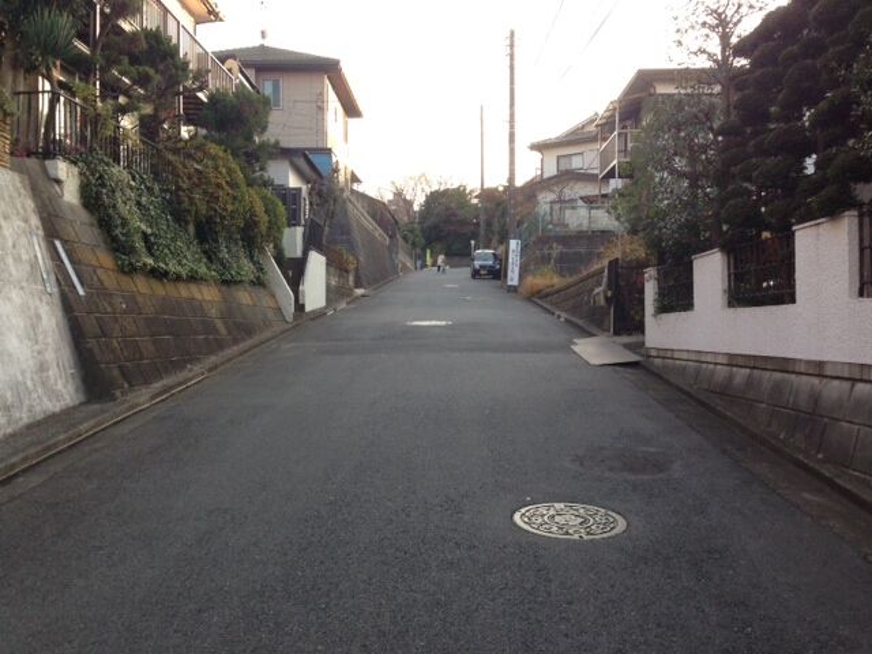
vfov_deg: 42.9
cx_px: 436
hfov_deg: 55.4
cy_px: 327
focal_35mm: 33
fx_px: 831
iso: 64
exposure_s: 1/120
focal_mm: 4.13
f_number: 2.4
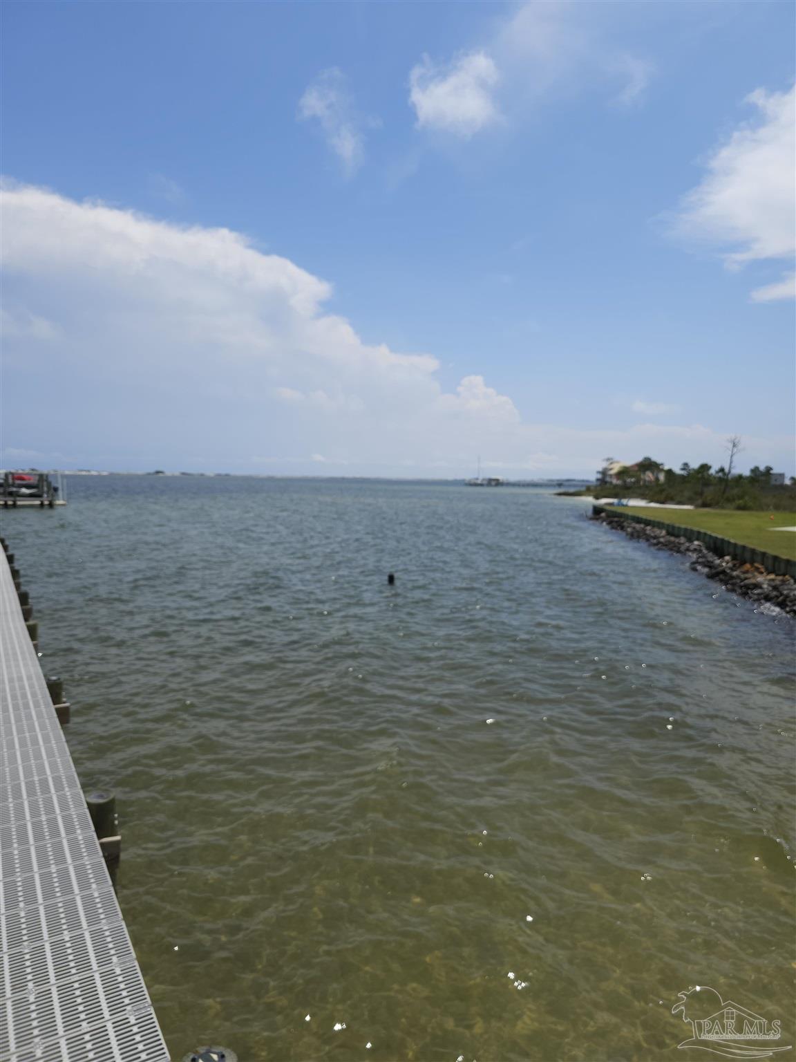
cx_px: 398
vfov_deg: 73.9
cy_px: 531
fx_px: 705
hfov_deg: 58.9
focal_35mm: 23
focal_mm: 6.3
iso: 10
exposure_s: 1/888
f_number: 1.7
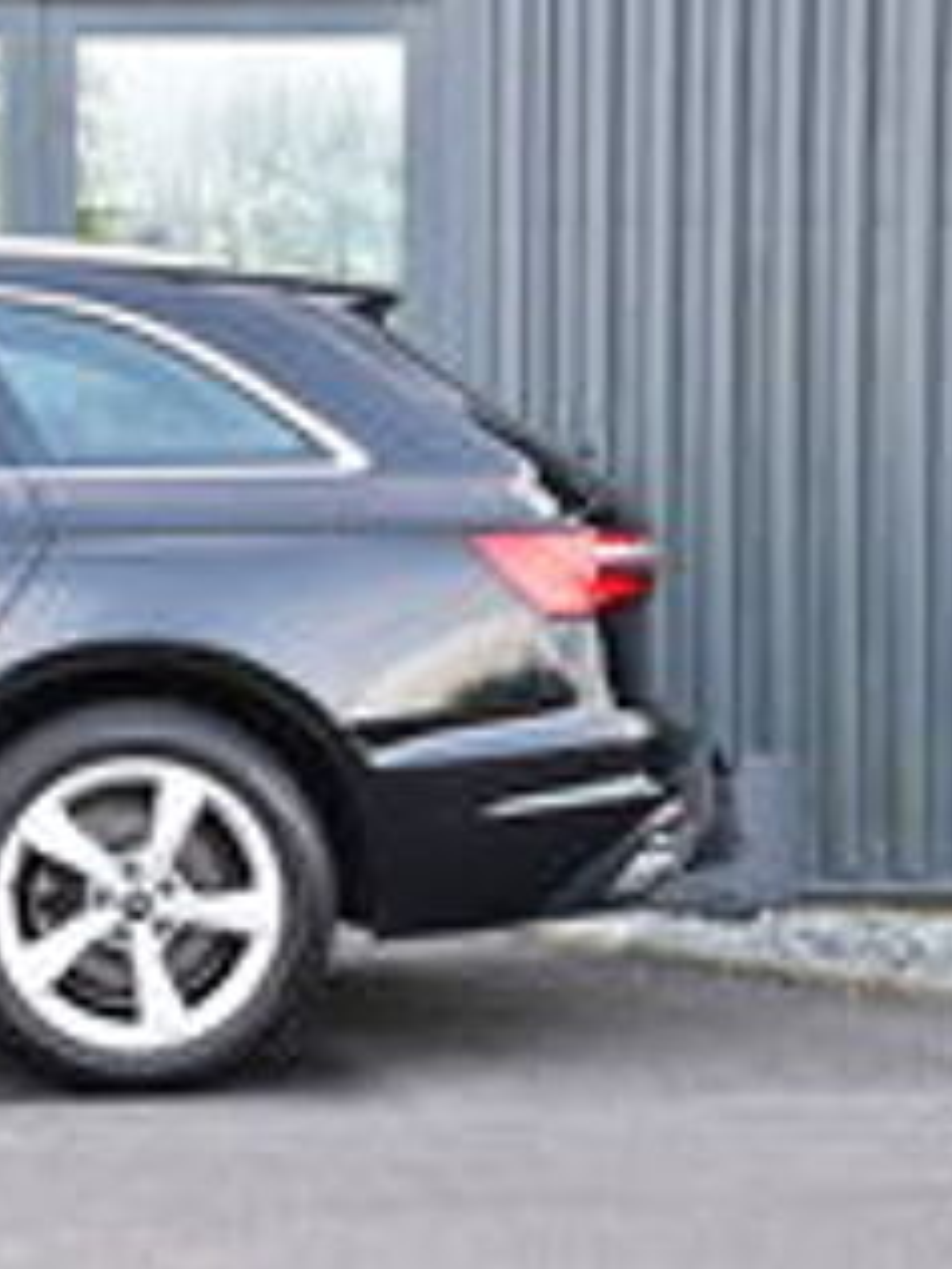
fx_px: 3850
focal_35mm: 105
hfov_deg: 14.1
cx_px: 269
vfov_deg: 18.7
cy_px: 637
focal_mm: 48
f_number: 8
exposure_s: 1/60
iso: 500
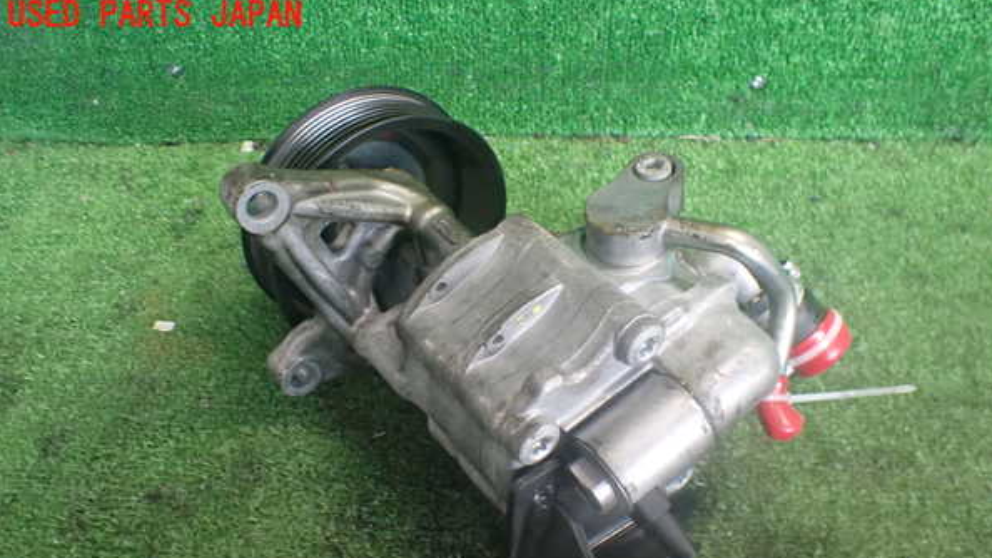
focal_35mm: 33
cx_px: 499
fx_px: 868
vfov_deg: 35.3
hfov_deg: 59.5
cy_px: 371
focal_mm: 5.4
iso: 800
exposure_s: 1/80
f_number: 2.3
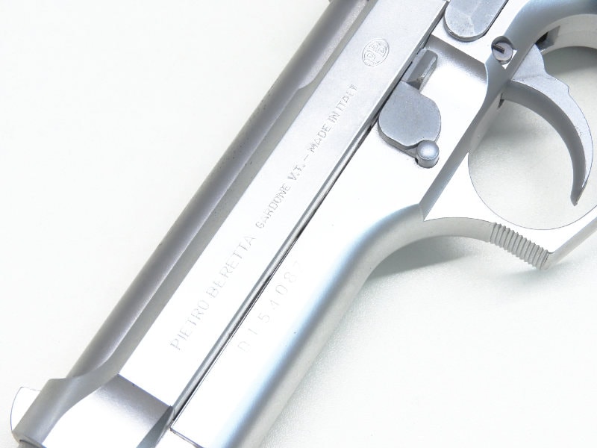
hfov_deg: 18.7
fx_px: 1811
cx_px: 298
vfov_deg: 14.1
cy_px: 224
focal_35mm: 105
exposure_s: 1/40
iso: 200
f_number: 6.7
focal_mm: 18.8
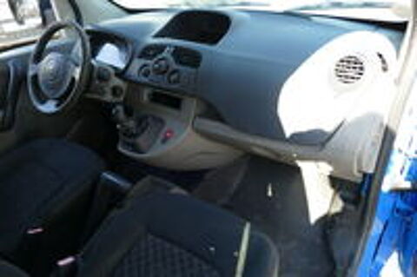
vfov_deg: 51.2
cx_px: 208
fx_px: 289
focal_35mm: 25
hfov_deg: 71.6
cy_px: 138
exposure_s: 1/100
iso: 125
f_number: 2.8
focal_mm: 9.12
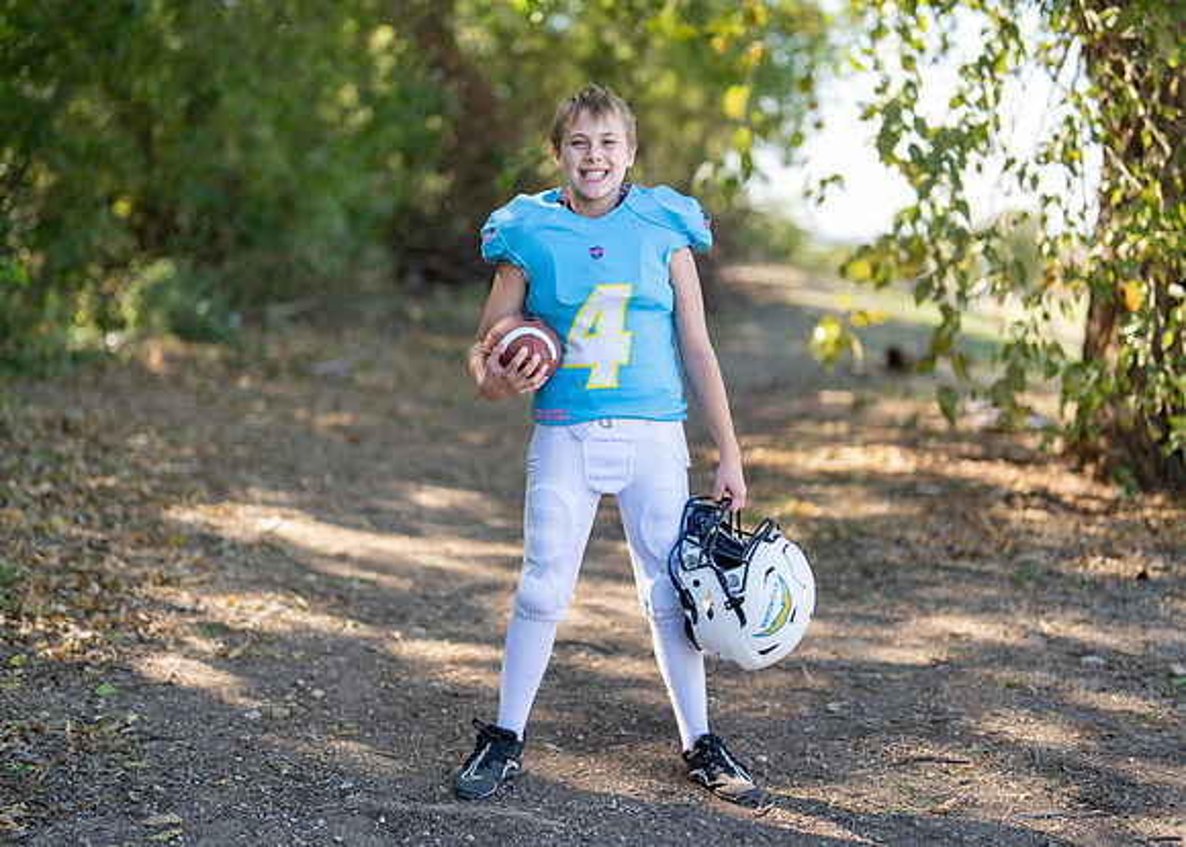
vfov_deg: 24.7
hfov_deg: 34.1
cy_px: 407
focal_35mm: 57
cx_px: 595
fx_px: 1932
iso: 100
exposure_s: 1/1600
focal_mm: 50
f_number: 1.2
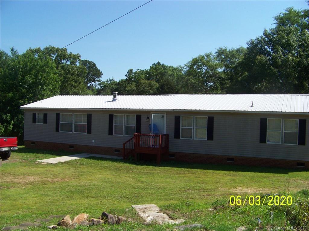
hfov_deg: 51.4
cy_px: 116
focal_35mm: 36
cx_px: 154
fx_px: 321
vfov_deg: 39.7
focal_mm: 5.85
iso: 69
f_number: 4
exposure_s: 1/640
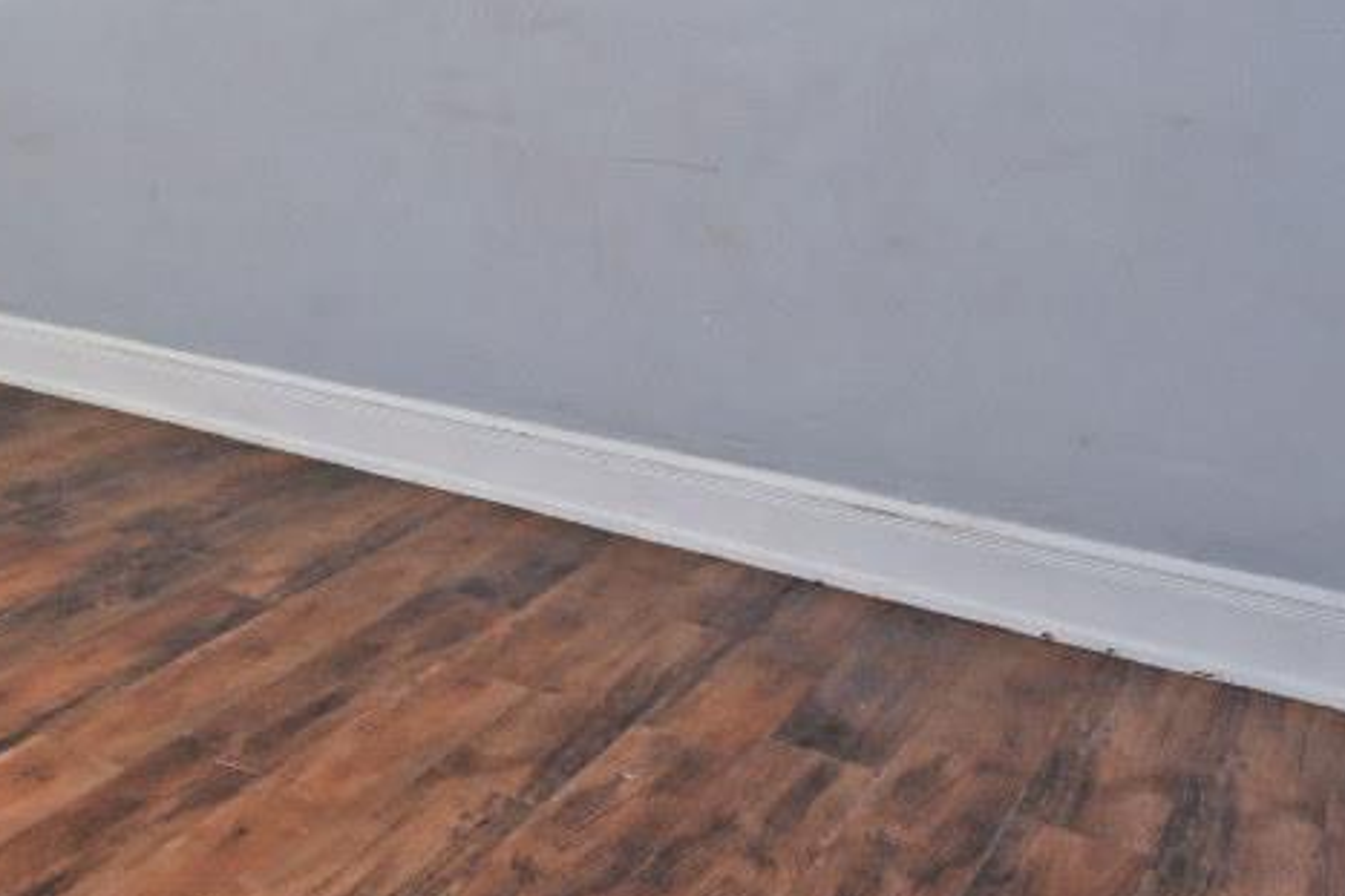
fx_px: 1681
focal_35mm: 45
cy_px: -86
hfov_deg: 32.5
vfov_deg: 27.4
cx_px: -412
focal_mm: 14
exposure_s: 1/80
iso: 200
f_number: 4.5
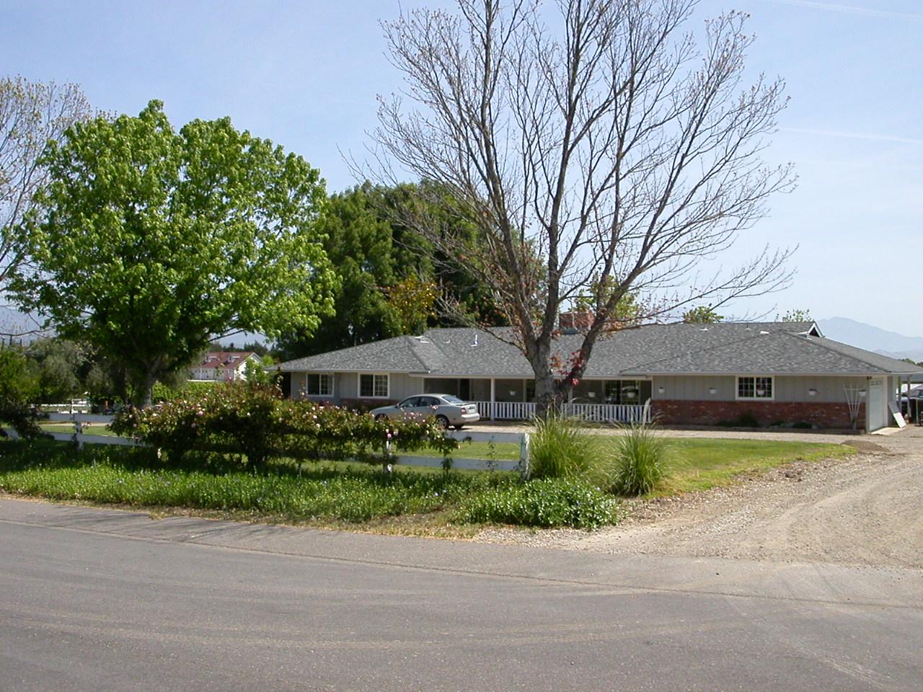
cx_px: 462
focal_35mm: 37
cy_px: 346
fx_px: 987
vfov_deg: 38.7
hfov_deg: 50.1
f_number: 4.5
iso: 100
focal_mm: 5.6
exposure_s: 1/594
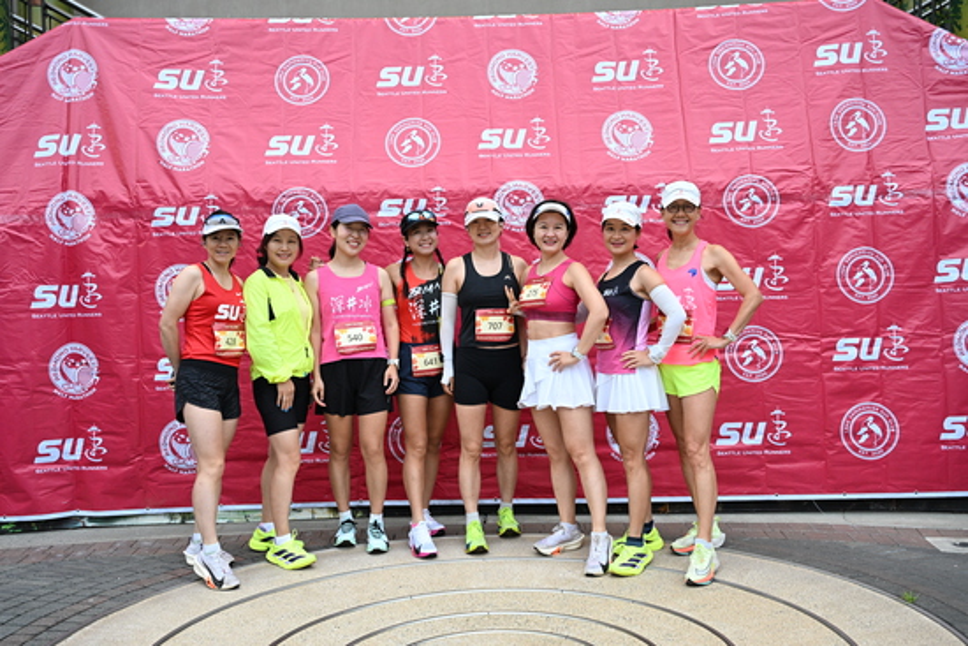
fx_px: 995
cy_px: 323
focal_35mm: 37
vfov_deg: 36.0
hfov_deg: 51.9
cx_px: 484
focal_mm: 37
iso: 2000
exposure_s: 1/500
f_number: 4
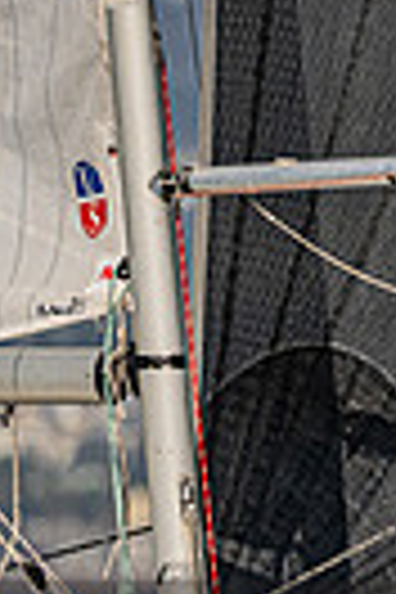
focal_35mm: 1361
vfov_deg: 1.5
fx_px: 22455
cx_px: -882
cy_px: 695
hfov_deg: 1.0
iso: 320
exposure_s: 1/3200
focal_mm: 300
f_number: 5.3
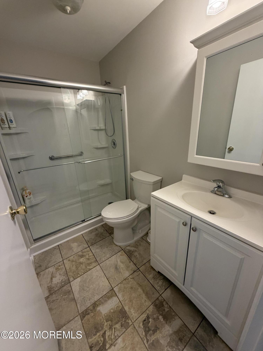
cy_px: 176
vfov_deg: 102.1
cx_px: 132
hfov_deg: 85.7
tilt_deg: -18.3
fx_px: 142
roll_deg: +3.4
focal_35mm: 14
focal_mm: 2.22
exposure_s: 1/121
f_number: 2.2
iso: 320
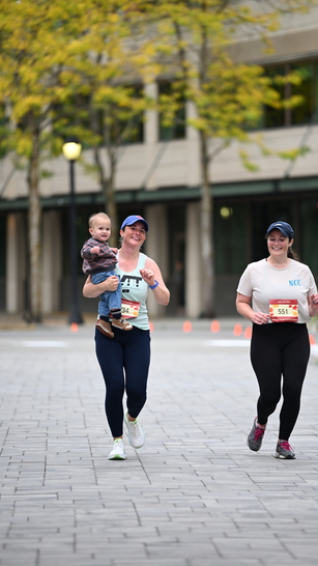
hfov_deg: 5.8
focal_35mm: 211
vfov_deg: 10.2
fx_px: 3164
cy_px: 283
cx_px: 186
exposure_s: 1/1600
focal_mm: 200
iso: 640
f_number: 2.8
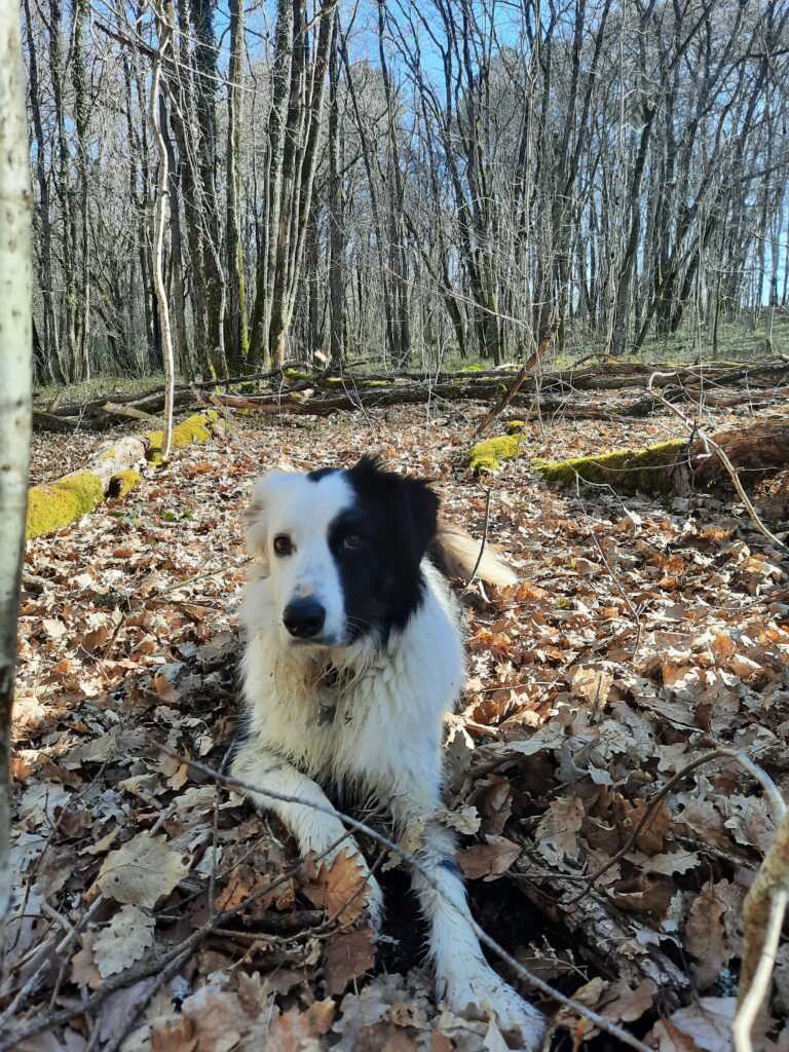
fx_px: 760
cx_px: 394
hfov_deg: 54.9
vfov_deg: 69.4
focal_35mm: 25
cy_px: 526
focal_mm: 4.6
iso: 32
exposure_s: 1/145
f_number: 2
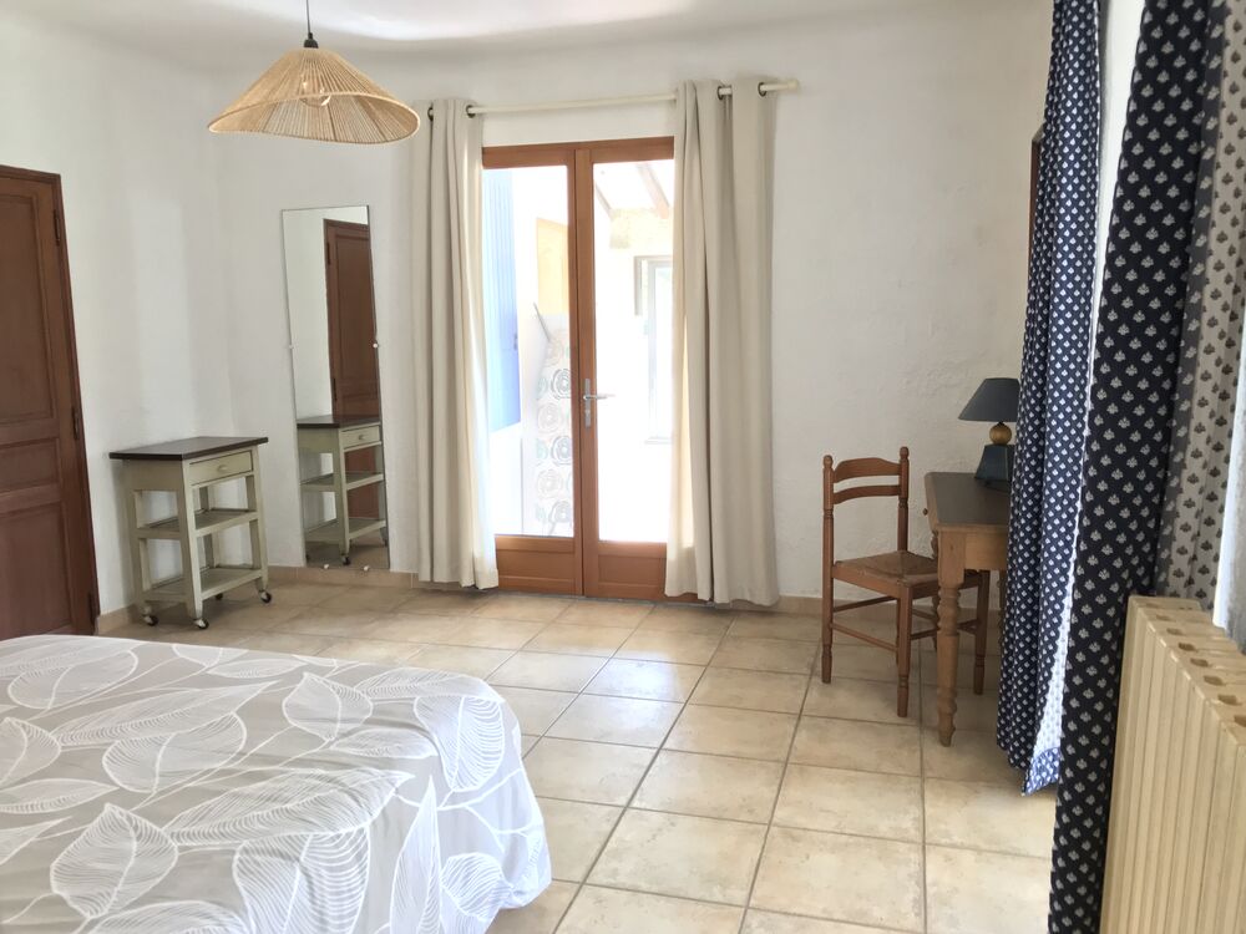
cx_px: 623
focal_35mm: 28
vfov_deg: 49.7
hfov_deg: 63.4
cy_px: 467
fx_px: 1008
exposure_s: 1/33
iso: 50
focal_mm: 3.99
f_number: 1.8
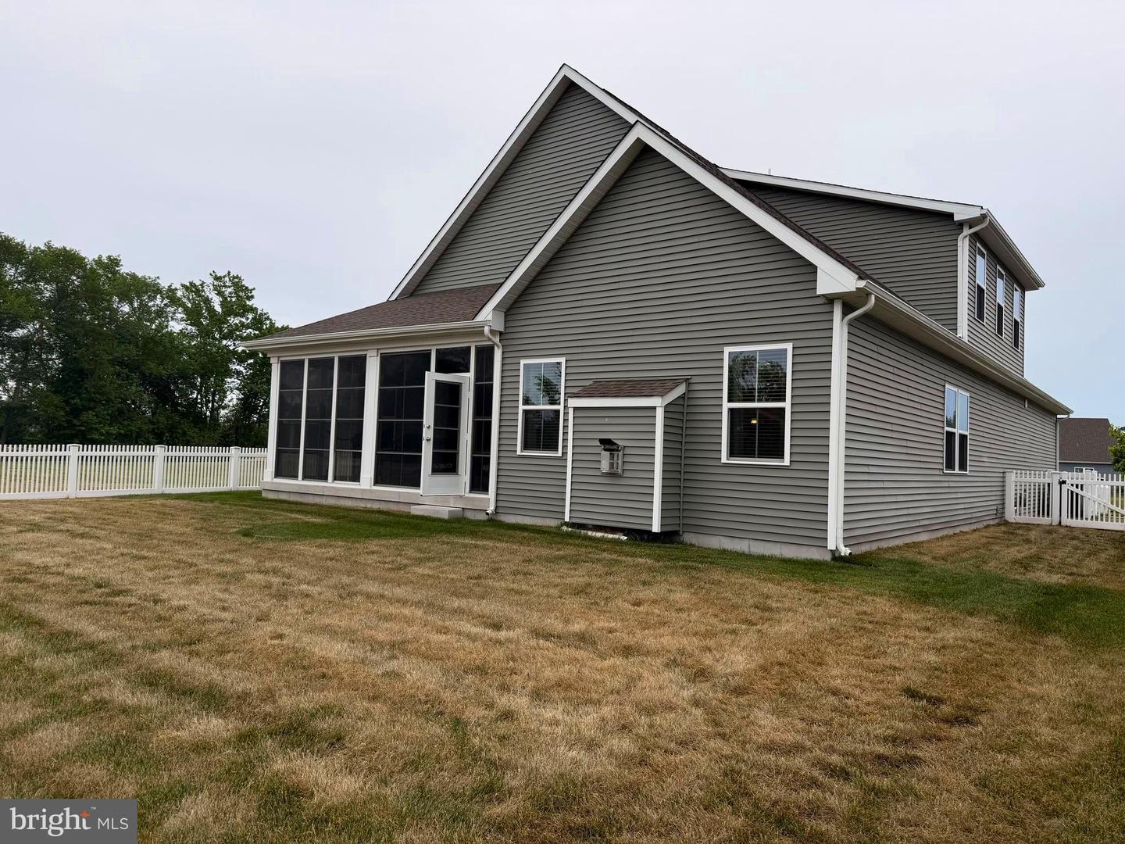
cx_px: 562
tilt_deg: +3.1
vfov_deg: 56.8
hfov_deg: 71.6
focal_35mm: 24
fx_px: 780
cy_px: 422
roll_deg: -2.2
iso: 80
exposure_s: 1/1122
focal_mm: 6.76
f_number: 1.78
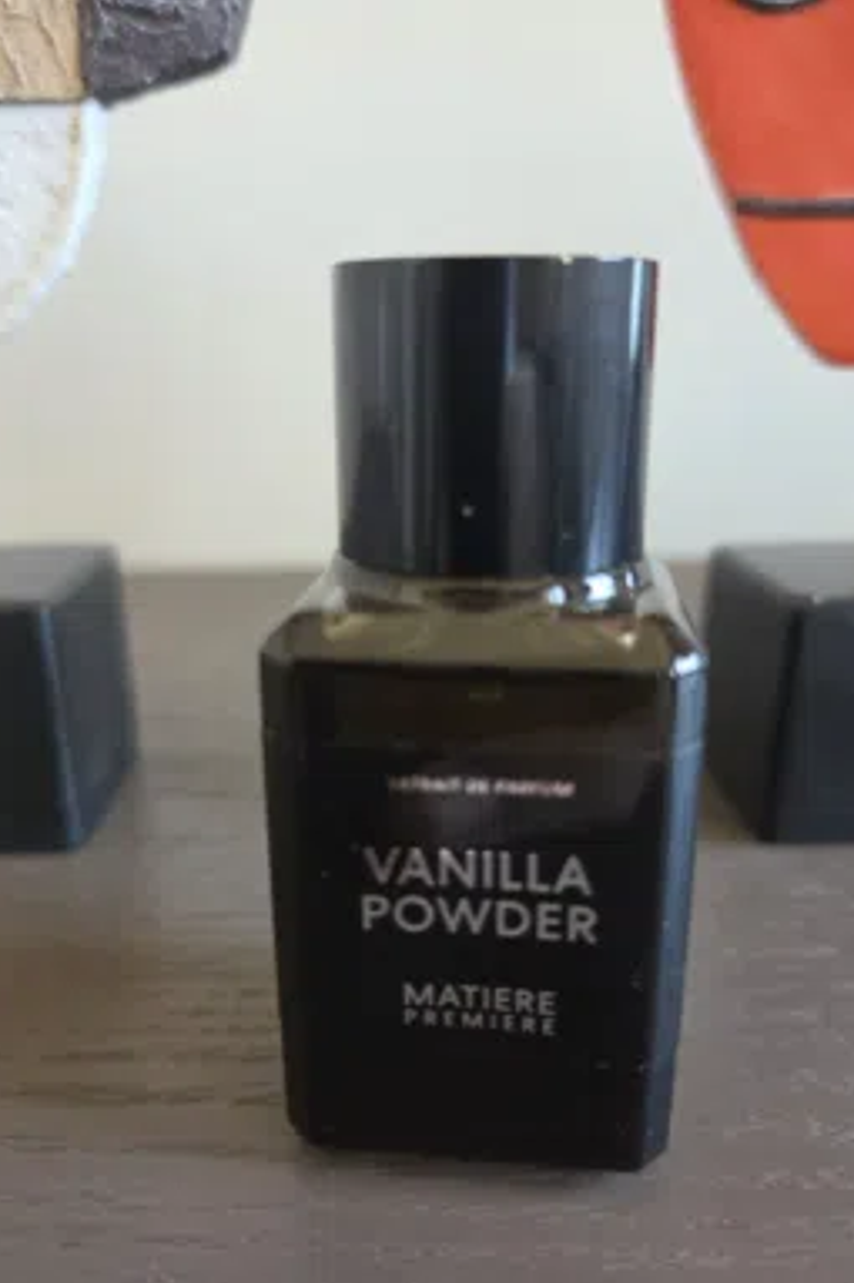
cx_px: 435
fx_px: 890
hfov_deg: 51.2
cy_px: 667
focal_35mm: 25
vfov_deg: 71.5
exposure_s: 1/100
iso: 500
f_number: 1.4
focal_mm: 6.5
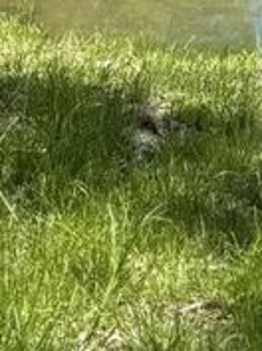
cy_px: -443
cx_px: 490
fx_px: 2036
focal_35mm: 201
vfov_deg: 9.0
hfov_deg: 7.1
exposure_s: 1/1590
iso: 50
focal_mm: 5.96
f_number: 1.6
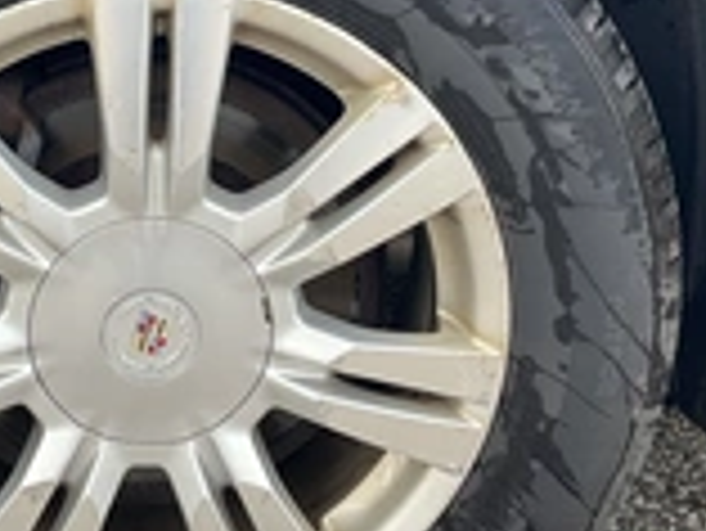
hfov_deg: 25.9
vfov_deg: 19.7
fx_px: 1510
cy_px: 112
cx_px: 166
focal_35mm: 74
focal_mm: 3
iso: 20
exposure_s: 1/182
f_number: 1.8
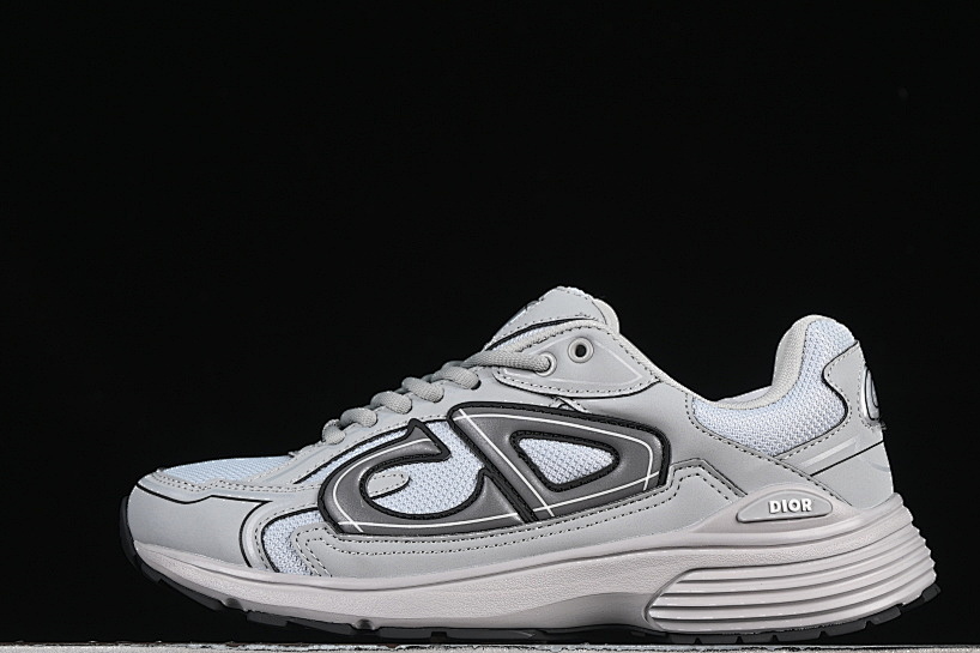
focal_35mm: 99
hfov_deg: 20.6
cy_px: 374
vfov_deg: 13.8
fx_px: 2694
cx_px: 522
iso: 160
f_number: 7.1
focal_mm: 50
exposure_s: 1/60
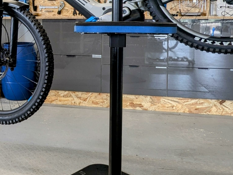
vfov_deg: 32.5
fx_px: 290
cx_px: 57
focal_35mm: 43
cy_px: 28
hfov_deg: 42.4
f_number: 2.2
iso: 63
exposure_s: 1/50
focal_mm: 2.35
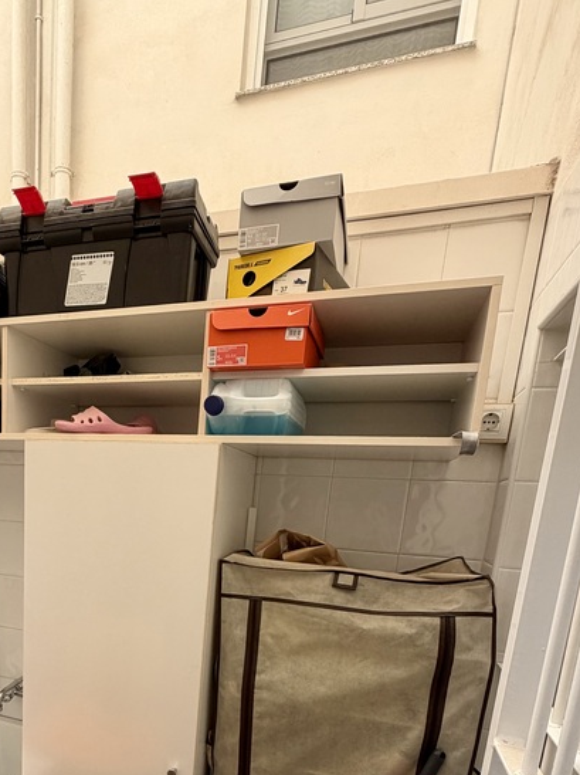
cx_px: 140
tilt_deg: -13.0
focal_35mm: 25
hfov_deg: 52.3
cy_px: 612
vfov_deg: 63.8
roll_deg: -3.7
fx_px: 559
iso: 125
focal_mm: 2.22
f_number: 2.2
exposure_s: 1/121
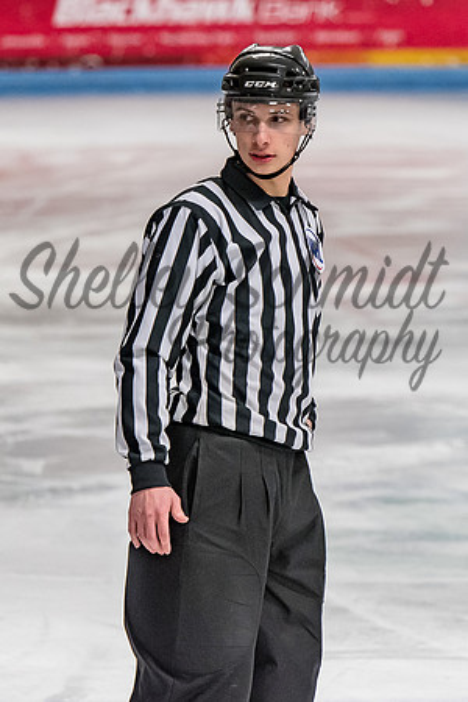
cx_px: 249
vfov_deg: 4.8
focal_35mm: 429
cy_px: 329
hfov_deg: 3.2
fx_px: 8373
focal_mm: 165
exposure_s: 1/800
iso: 1600
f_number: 3.2
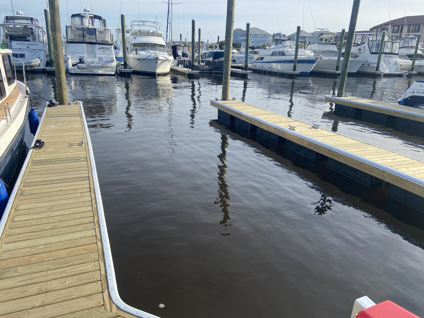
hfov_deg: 67.3
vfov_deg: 53.1
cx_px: 212
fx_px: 318
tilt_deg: -19.5
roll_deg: -2.1
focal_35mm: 26
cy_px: 159
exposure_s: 1/1287
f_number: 1.8
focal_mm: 4.25
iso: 32
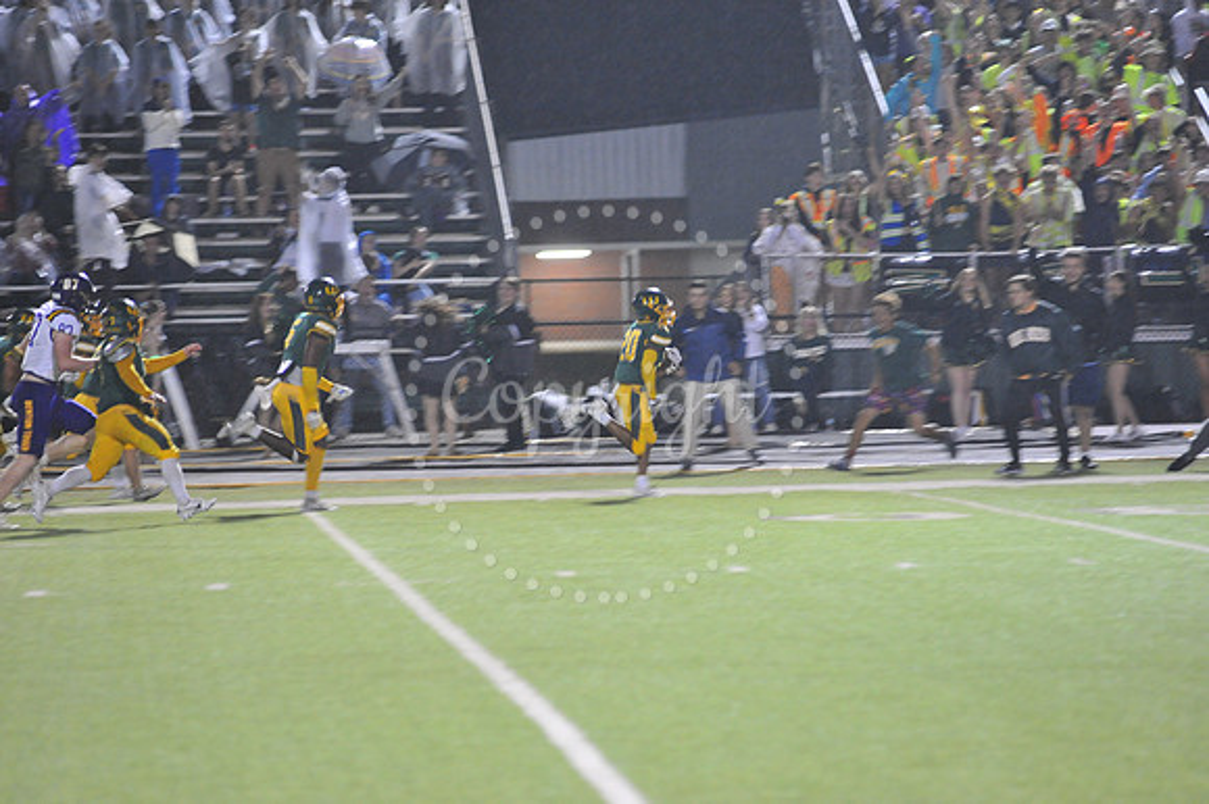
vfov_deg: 6.9
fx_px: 6713
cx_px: 604
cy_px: 402
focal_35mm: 200
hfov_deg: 10.3
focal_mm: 200
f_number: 4
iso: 4000
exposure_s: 1/160
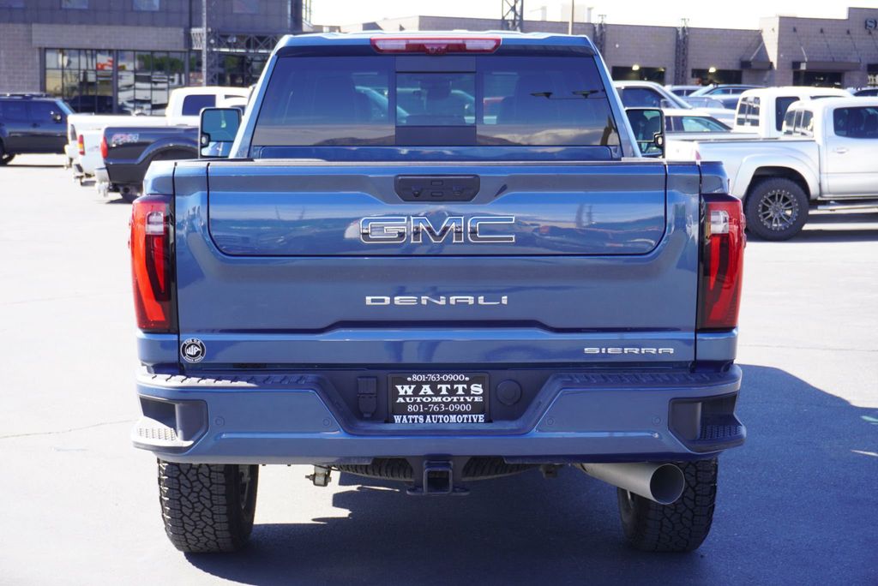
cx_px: 439
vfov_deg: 22.1
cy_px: 293
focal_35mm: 62
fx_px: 1501
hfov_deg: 32.6
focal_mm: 41
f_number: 5.6
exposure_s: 1/80
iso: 100
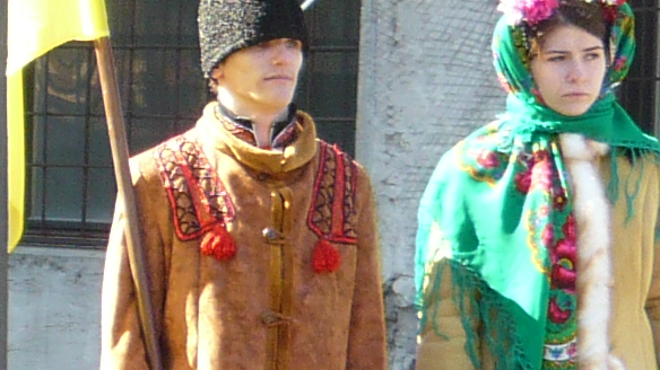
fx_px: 3516
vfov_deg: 6.0
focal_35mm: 201
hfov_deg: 9.8
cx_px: -787
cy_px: 369
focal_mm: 5.5
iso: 100
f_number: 2.8
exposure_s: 1/125
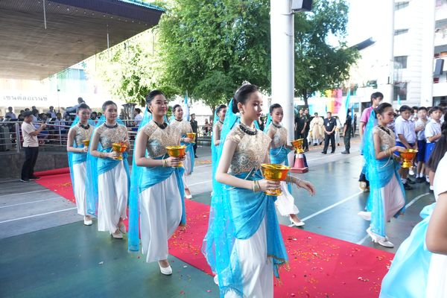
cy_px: 149
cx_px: 224
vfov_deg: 53.1
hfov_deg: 73.7
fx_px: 298
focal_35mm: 24
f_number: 4.5
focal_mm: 16
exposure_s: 1/400
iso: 1600
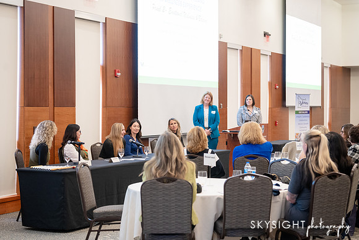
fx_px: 721
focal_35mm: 72
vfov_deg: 18.9
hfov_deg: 28.0
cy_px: 120
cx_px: 180
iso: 3200
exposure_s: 1/160
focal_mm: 70
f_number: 3.5
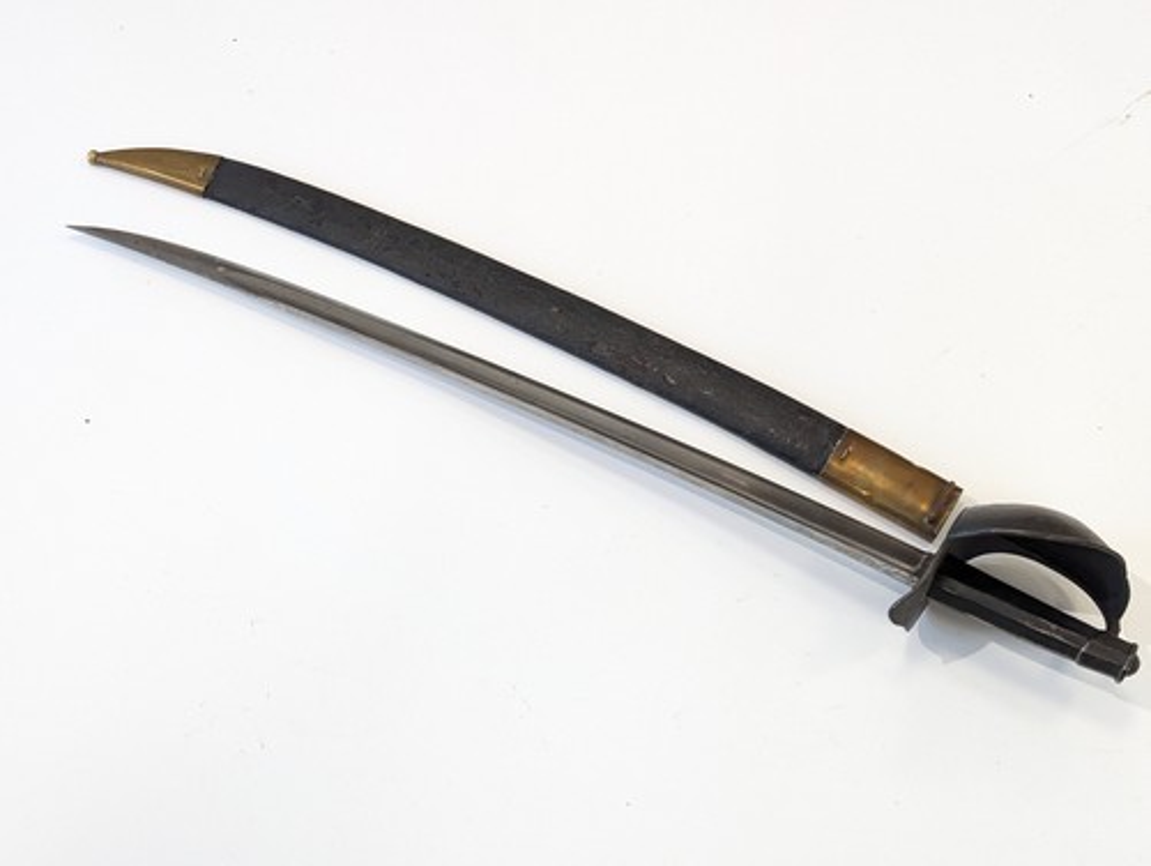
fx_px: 1598
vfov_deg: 30.3
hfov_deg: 39.6
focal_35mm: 48
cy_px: 433
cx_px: 576
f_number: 1.85
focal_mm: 6.81
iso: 186
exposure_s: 1/99.9
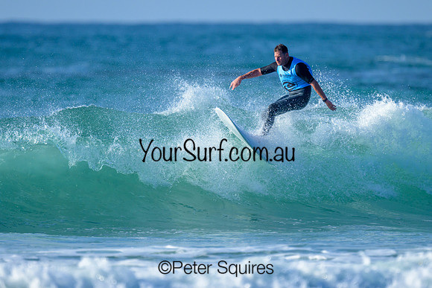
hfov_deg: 1.9
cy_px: 138
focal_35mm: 1100
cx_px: 206
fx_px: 13202
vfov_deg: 1.3
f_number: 6.3
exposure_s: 1/2000
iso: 320
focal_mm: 800
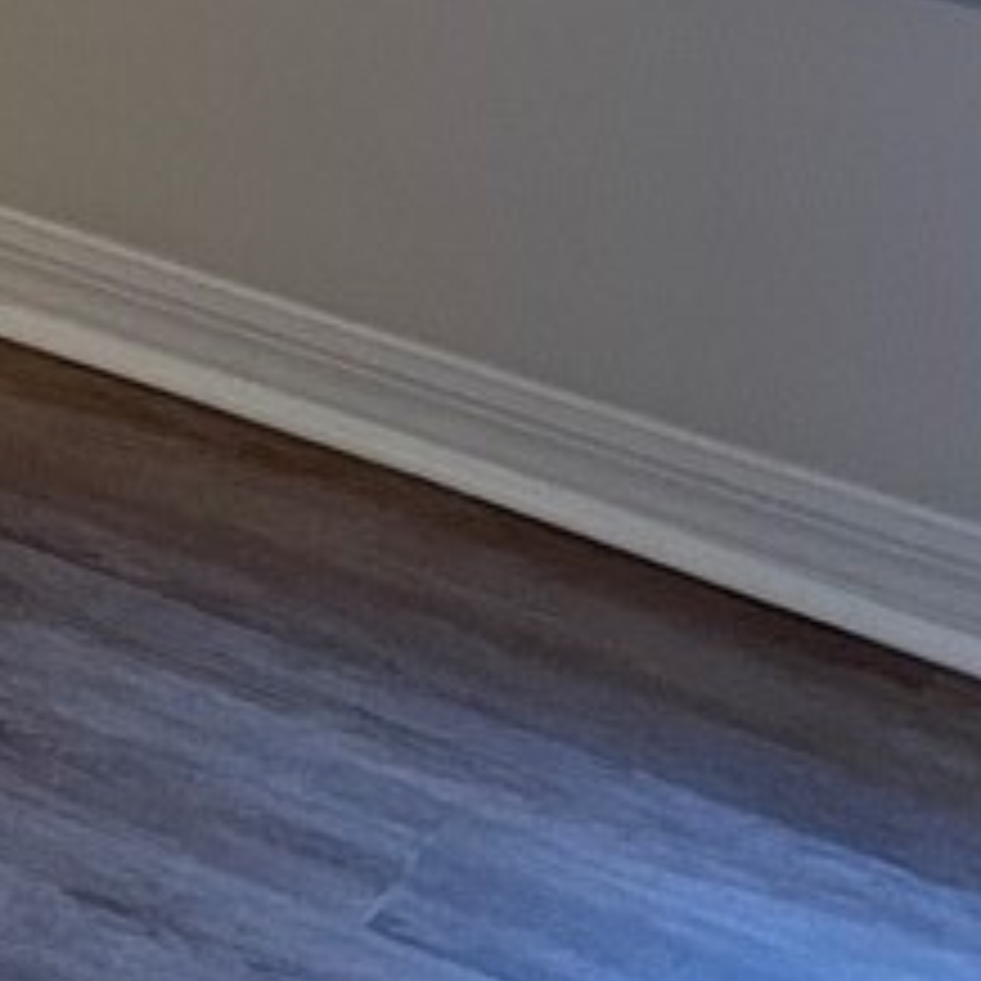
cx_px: -1350
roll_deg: -3.9
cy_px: -1161
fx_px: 5419
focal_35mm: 169
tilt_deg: -11.2
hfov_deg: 9.3
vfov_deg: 9.5
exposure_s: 1/60
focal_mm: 4.2
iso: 200
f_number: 1.6
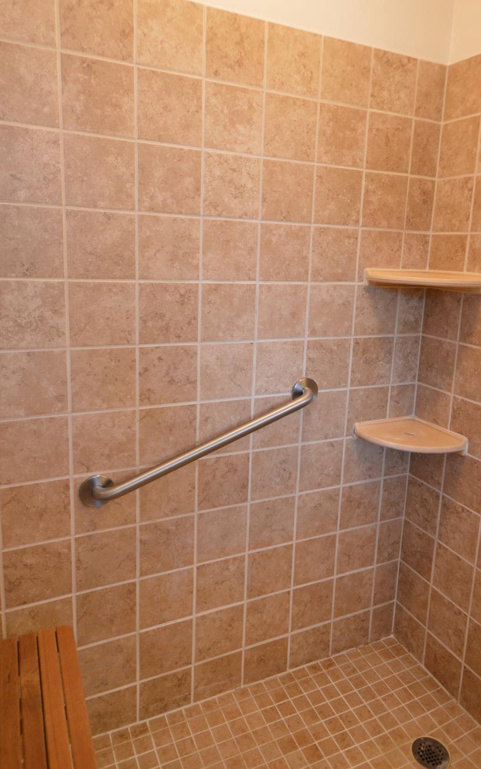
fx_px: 503
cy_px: 368
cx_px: 302
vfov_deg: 74.7
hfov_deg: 50.6
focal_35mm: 24
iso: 500
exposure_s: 1/60
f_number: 3.5
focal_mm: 10
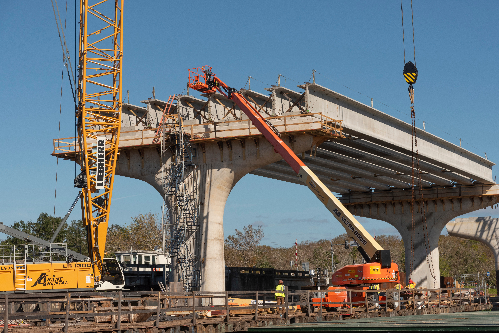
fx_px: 1137
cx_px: 250
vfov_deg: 16.7
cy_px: 166
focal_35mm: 82
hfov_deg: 24.8
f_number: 10
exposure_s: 1/1000
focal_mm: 82
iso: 320
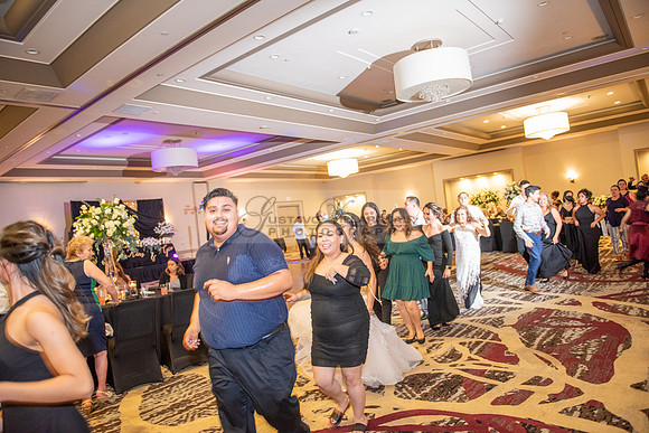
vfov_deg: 53.2
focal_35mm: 24
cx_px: 324
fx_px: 433
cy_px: 216
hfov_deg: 73.7
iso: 1600
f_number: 2.8
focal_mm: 24
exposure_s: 1/50
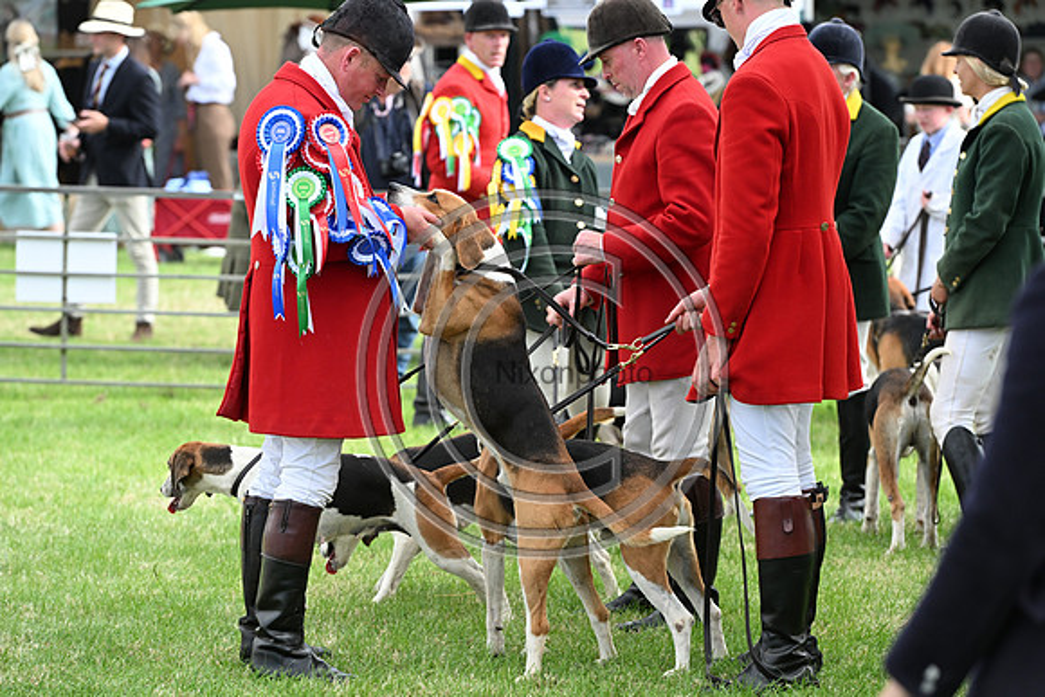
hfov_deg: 12.1
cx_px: 522
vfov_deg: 8.1
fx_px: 4936
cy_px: 348
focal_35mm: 170
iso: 900
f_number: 5.6
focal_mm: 170
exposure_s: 1/1000
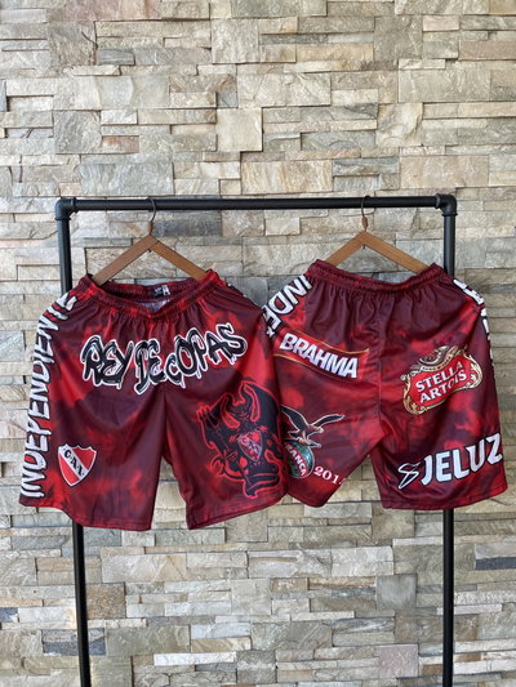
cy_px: 344
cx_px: 258
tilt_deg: -5.7
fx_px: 517
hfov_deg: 53.1
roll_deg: +2.2
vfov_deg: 67.3
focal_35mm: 26
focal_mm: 4.2
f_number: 1.6
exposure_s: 1/121
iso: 40
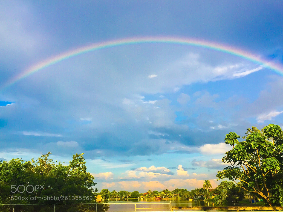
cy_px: 106
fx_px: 237
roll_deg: -2.4
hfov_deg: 61.6
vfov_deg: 48.3
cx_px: 142
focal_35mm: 29
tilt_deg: +16.7
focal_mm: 4.15
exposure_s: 1/1014
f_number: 2.2
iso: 32
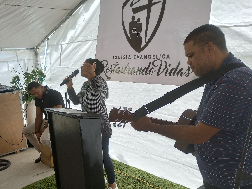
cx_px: 121
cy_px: 110
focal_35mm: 34
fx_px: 248
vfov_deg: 41.8
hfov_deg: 53.9
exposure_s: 1/128
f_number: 1.8
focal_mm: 4.27
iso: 108
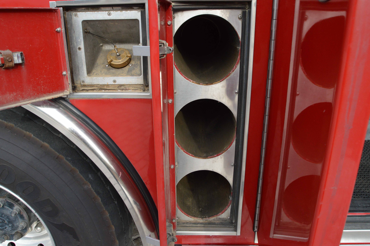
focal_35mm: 27
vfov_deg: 47.8
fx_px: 277
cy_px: 123
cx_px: 185
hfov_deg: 67.4
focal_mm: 18
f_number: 9
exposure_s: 1/320
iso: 800
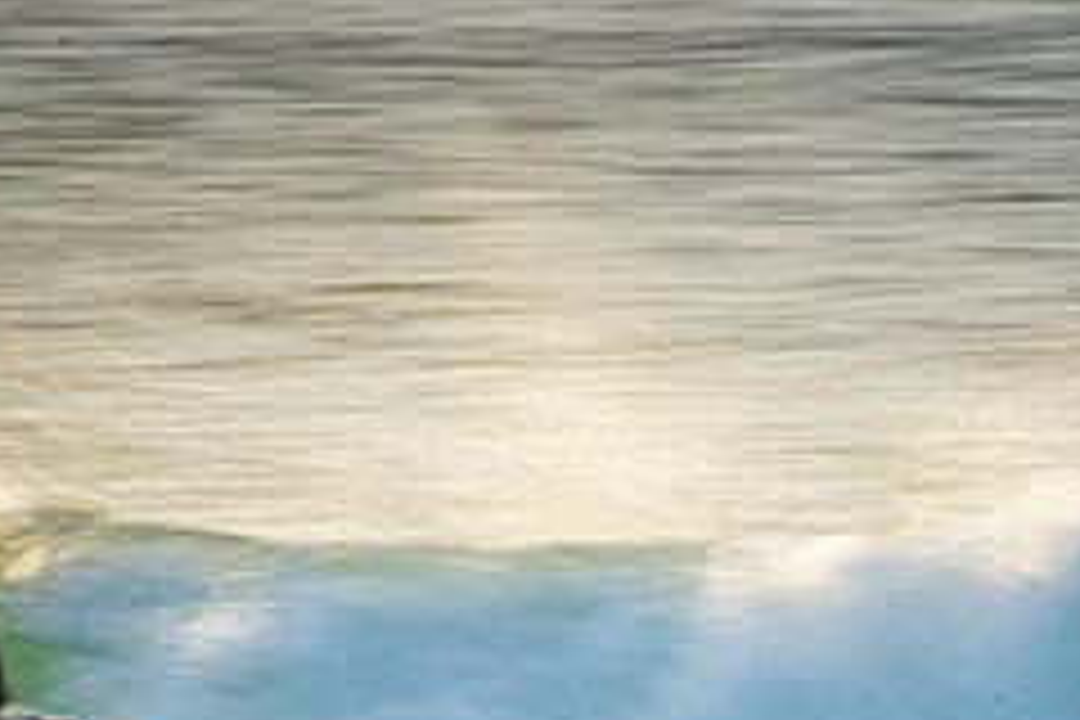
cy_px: 866
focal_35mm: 1814
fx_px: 54416
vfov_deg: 0.8
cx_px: 392
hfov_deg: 1.1
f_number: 22
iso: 100
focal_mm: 500
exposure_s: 1/20
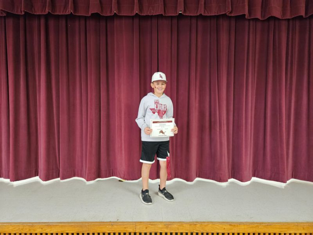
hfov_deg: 73.9
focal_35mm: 23
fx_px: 208
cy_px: 118
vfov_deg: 58.9
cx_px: 156
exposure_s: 1/120
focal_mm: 5.4
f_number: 1.8
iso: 800
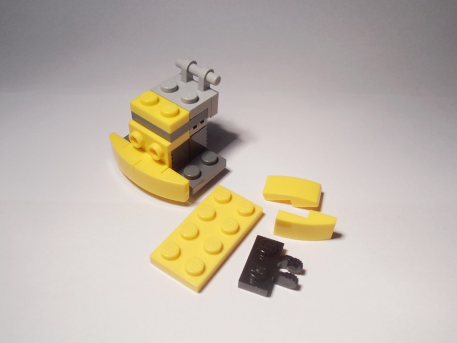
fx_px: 488
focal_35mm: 37
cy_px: 172
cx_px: 228
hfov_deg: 50.1
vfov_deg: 38.7
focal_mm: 6.61
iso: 80
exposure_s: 1/160
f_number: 3.9
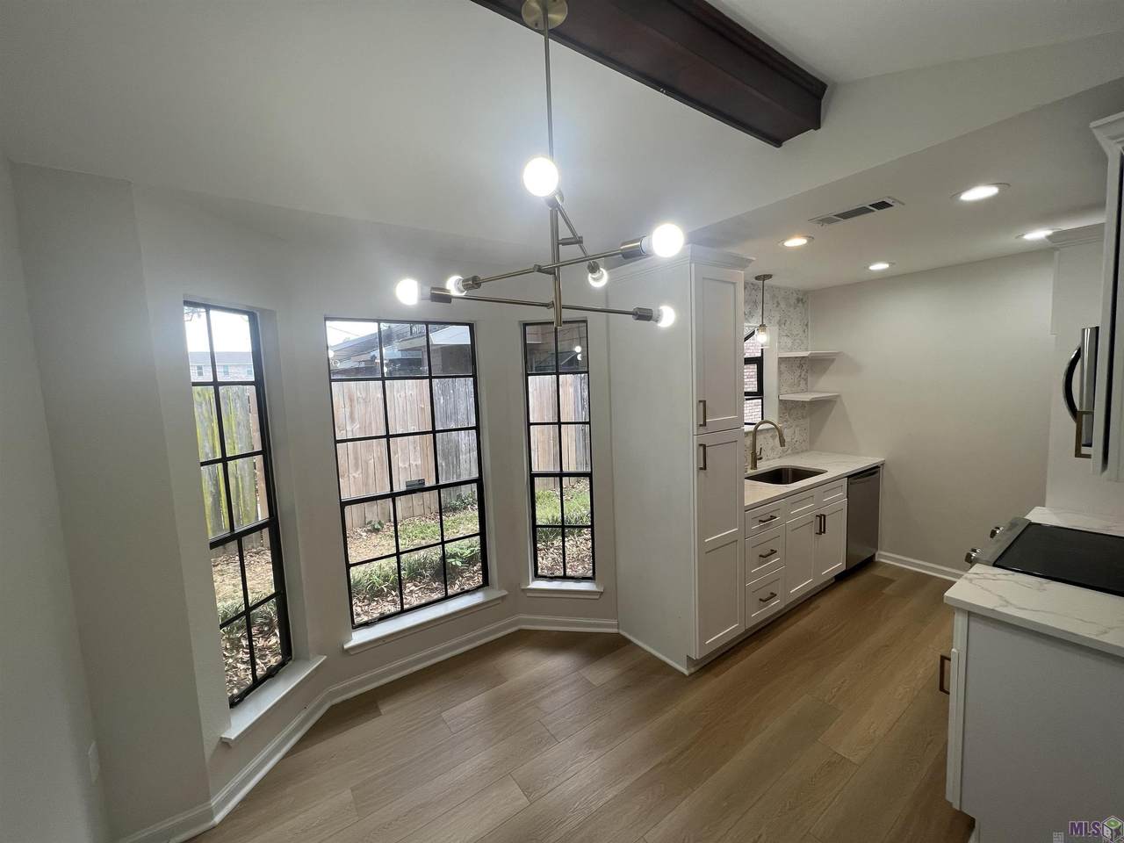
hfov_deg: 106.2
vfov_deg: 89.9
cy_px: 422
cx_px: 562
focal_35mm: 13
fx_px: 422
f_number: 1.8
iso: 50
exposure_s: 1/120
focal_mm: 1.57
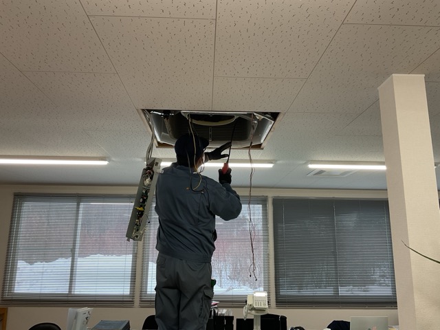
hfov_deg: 61.7
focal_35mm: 29
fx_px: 369
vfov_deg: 48.2
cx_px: 220
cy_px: 165
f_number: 1.8
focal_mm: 3
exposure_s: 1/100
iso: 50
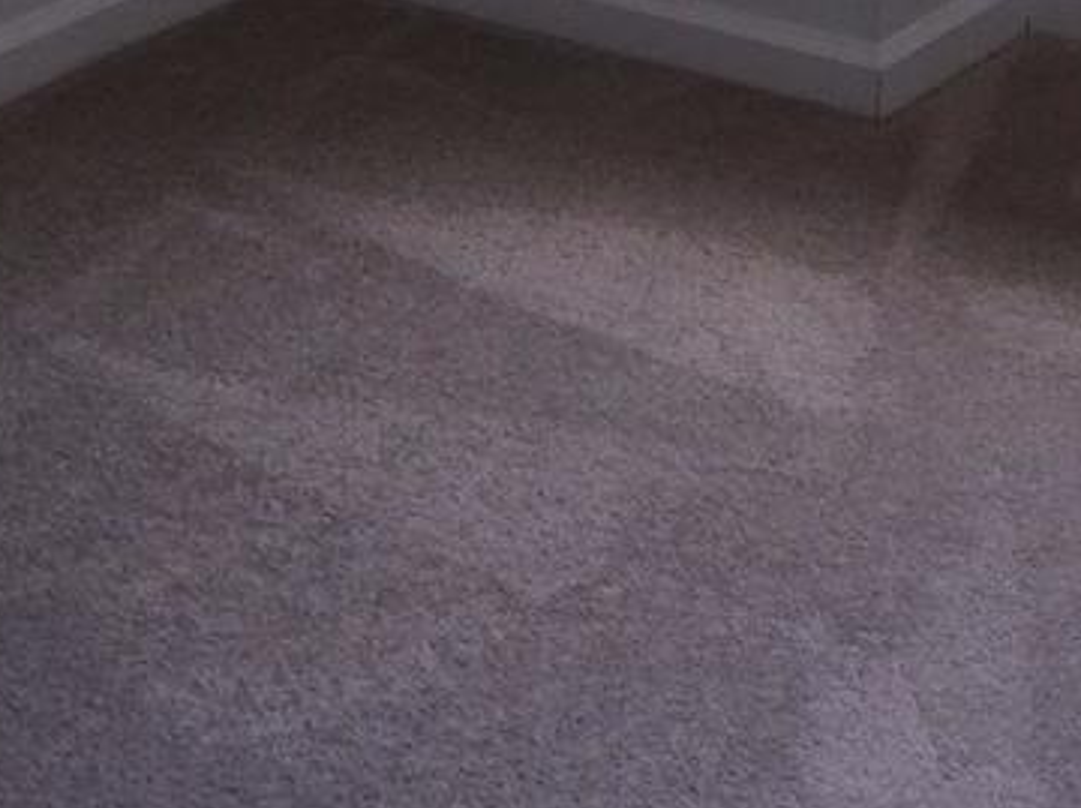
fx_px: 3774
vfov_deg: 11.2
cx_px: 1054
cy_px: -724
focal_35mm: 121
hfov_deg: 16.0
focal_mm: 4.15
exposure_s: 1/120
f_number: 2.2
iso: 40
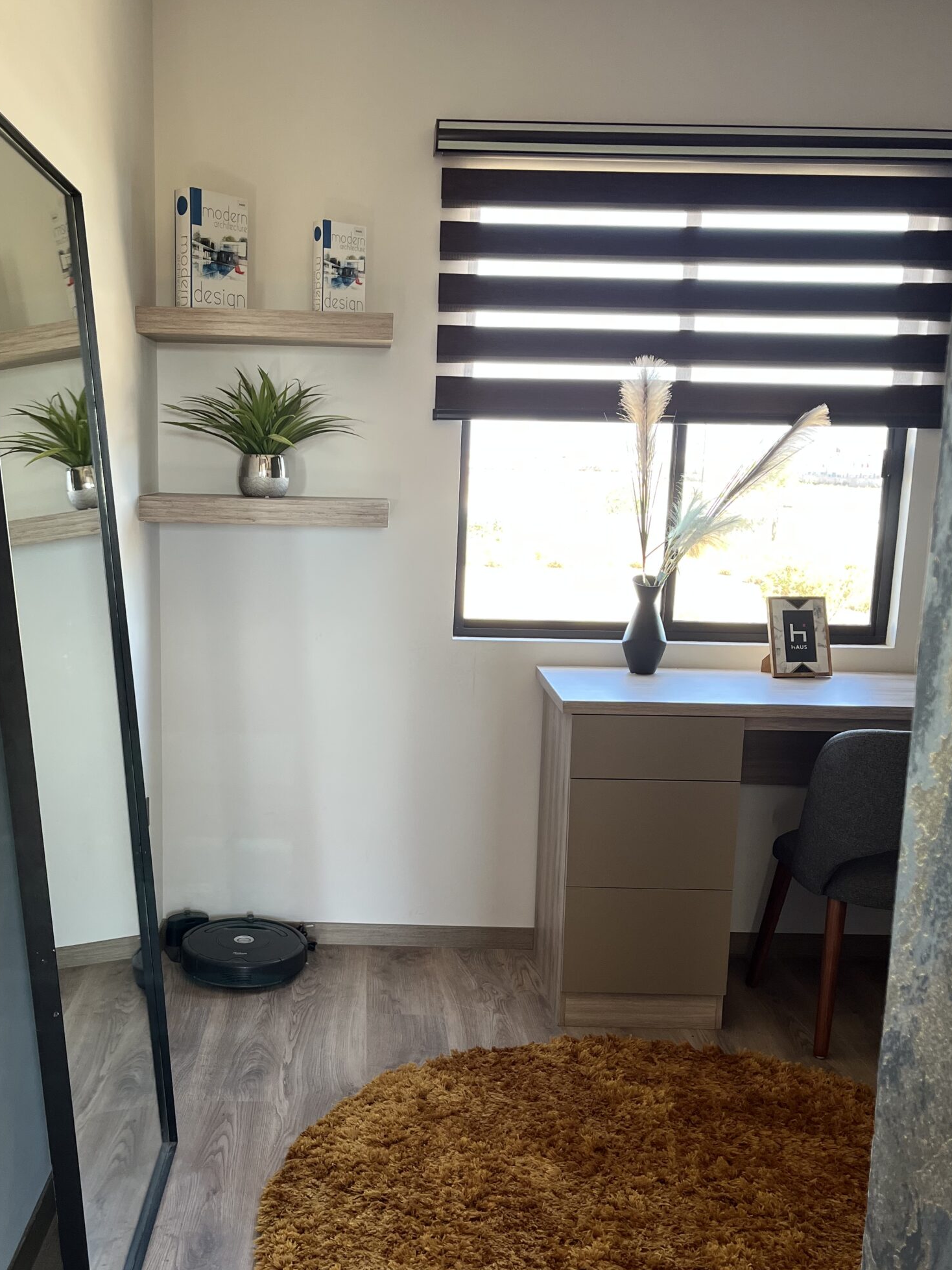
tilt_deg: -9.2
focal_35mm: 34
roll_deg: -1.3
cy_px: 679
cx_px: 388
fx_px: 1247
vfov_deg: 53.9
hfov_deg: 41.6
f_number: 1.6
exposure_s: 1/121
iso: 100
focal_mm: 5.1
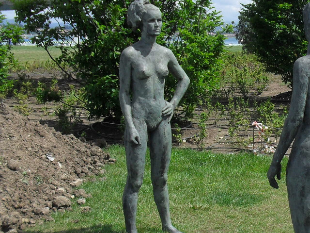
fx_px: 313
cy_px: 116
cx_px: 155
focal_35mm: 35
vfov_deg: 40.7
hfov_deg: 52.6
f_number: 8.4
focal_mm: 6.3
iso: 100
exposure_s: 1/180
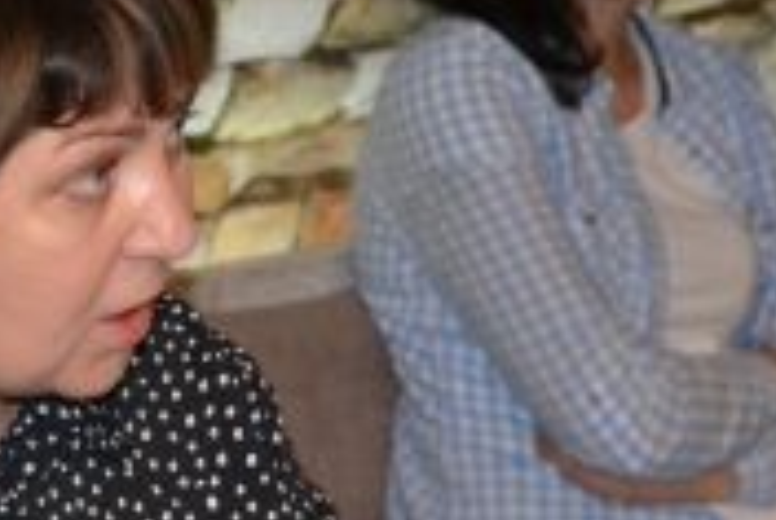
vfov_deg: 6.9
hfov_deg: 10.3
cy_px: 375
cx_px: 304
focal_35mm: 199
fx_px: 4297
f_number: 5
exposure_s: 1/60
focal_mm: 52
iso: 3200
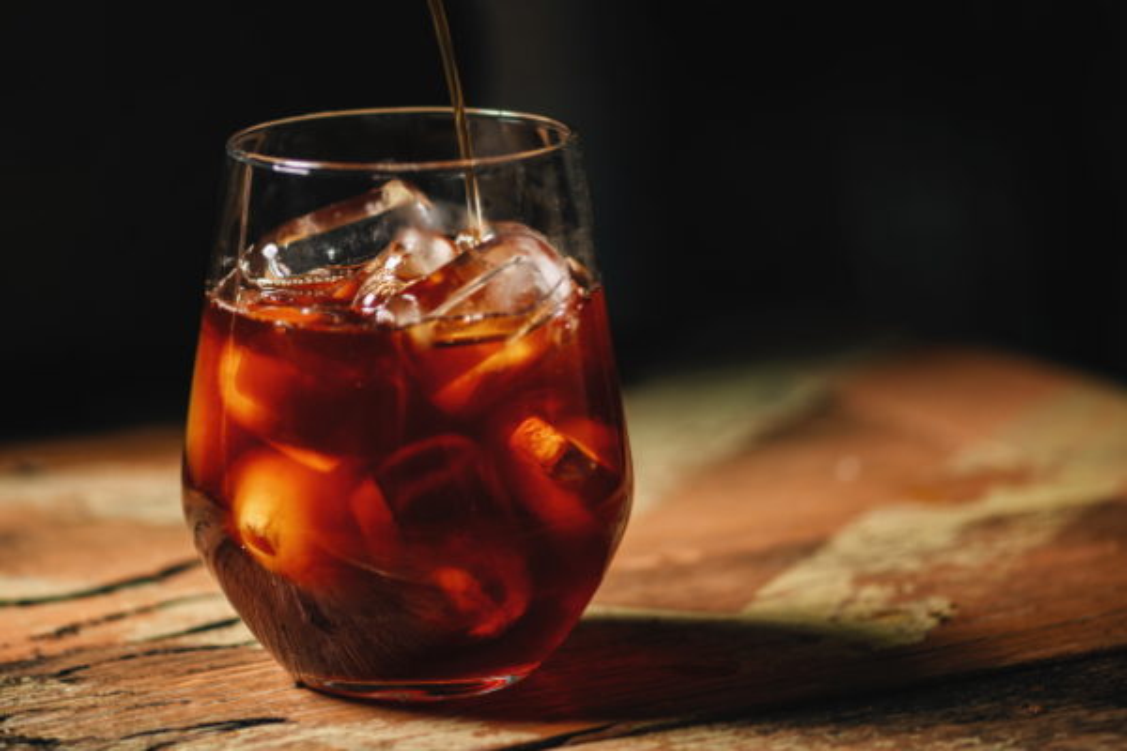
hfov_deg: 19.5
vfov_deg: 13.0
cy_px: 376
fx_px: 3287
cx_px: 564
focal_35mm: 105
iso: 100
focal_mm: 105
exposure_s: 1/160
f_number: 3
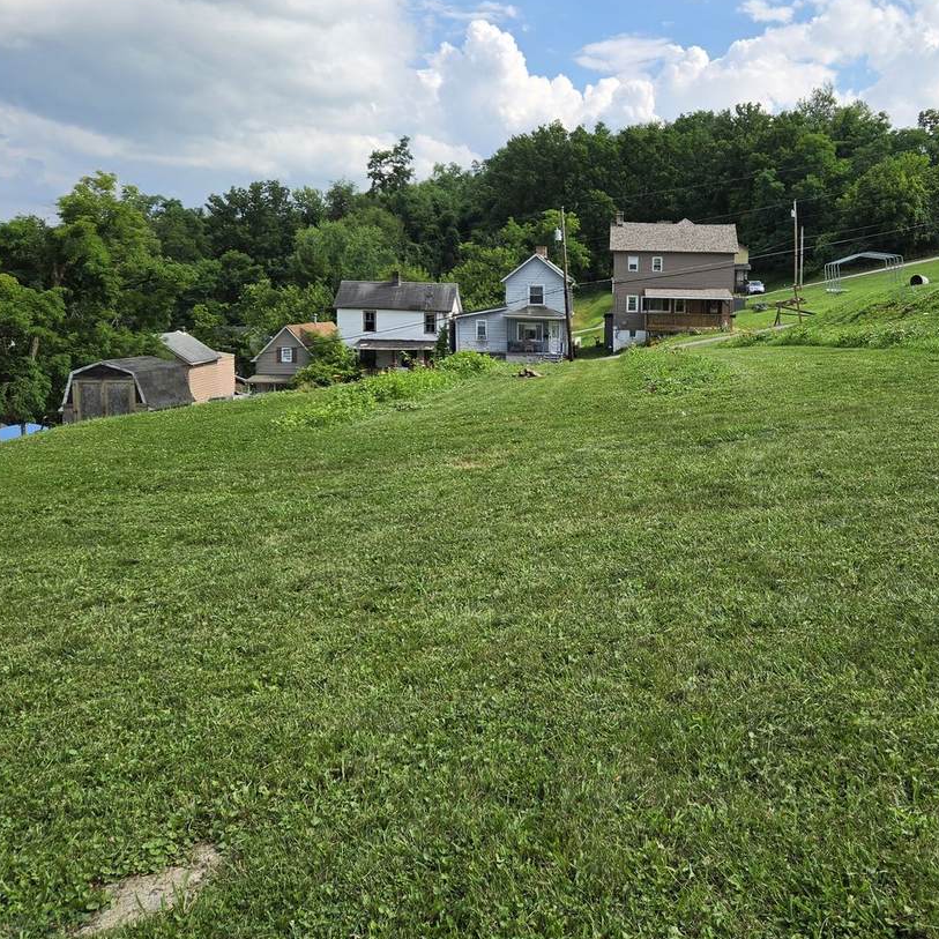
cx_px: 638
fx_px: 982
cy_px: 393
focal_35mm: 32
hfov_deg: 50.1
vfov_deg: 50.9
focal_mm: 5.4
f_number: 1.8
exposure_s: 1/4661
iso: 80
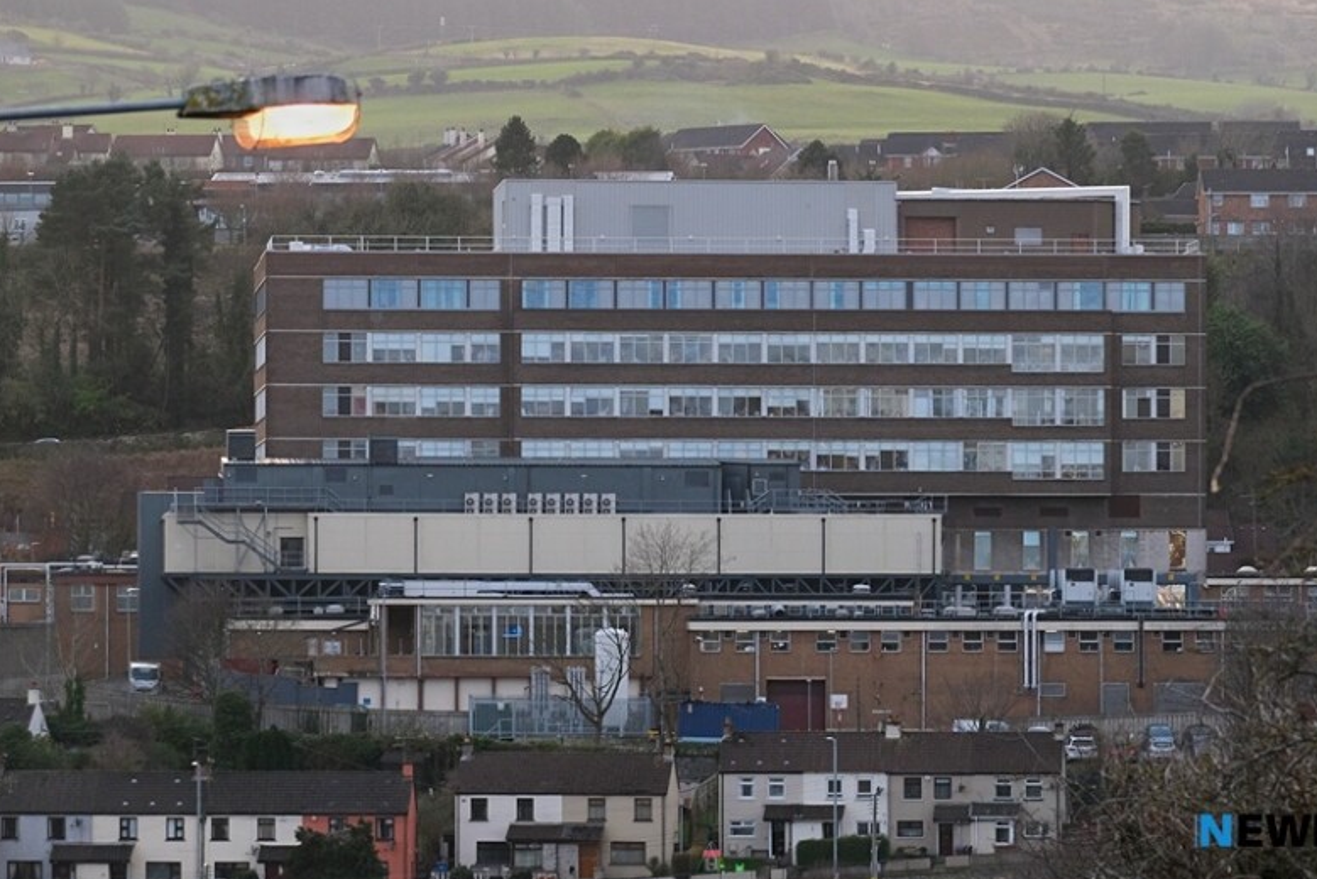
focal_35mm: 179
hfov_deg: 11.5
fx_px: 6550
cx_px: 722
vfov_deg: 7.7
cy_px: 384
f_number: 4.5
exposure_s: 1/1100
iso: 1000
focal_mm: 103.6
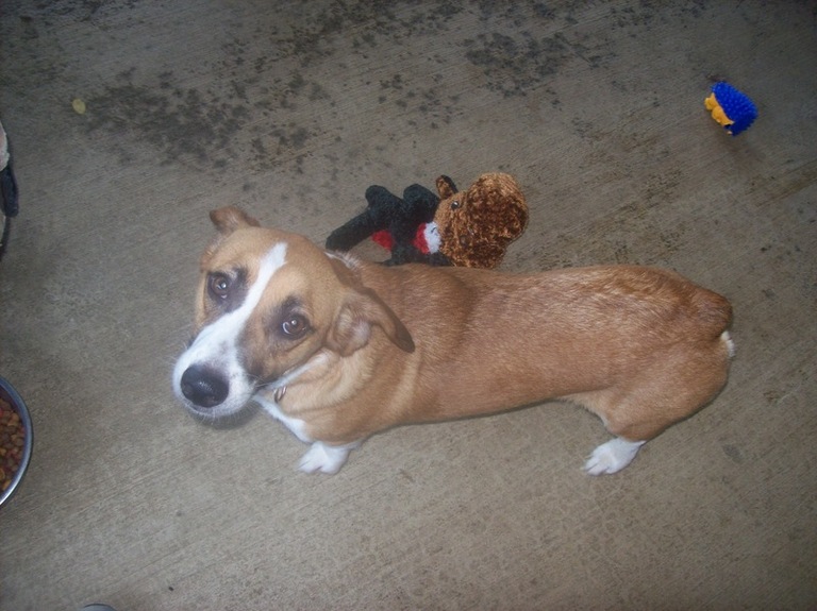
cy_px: 306
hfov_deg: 51.4
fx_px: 849
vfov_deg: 39.6
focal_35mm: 36
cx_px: 408
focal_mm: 6
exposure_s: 1/64
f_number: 2.7
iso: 80
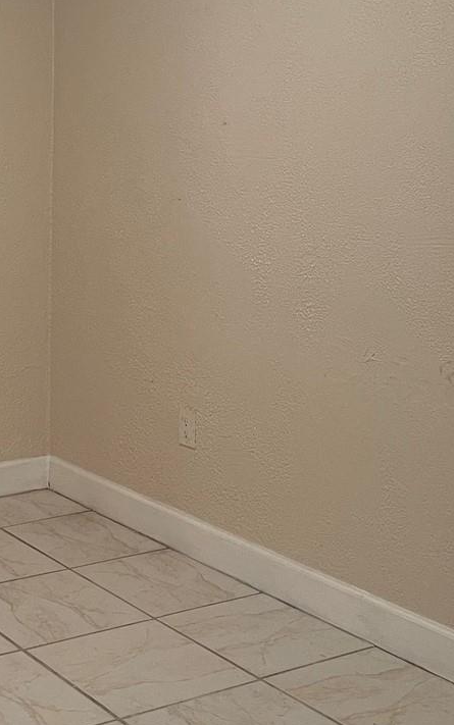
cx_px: -51
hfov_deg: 20.0
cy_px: 280
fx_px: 1226
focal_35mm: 62
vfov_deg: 32.8
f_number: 1.6
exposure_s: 1/60
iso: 160
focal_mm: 5.1
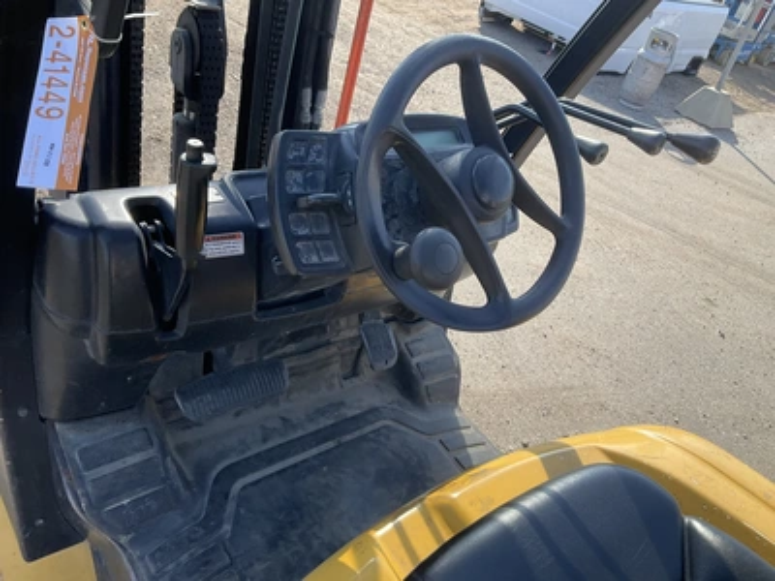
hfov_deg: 61.7
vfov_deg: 48.2
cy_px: 290
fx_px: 649
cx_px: 388
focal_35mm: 29
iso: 25
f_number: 1.8
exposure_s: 1/353
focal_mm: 3
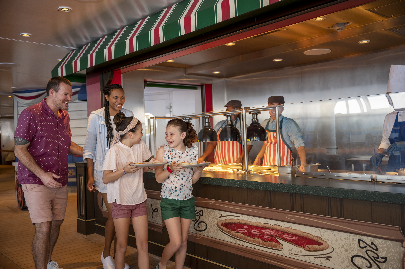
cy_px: 134
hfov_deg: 55.1
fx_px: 388
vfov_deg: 38.3
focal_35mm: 34
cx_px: 202
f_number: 2.8
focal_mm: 34.5
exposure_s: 1/640
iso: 800
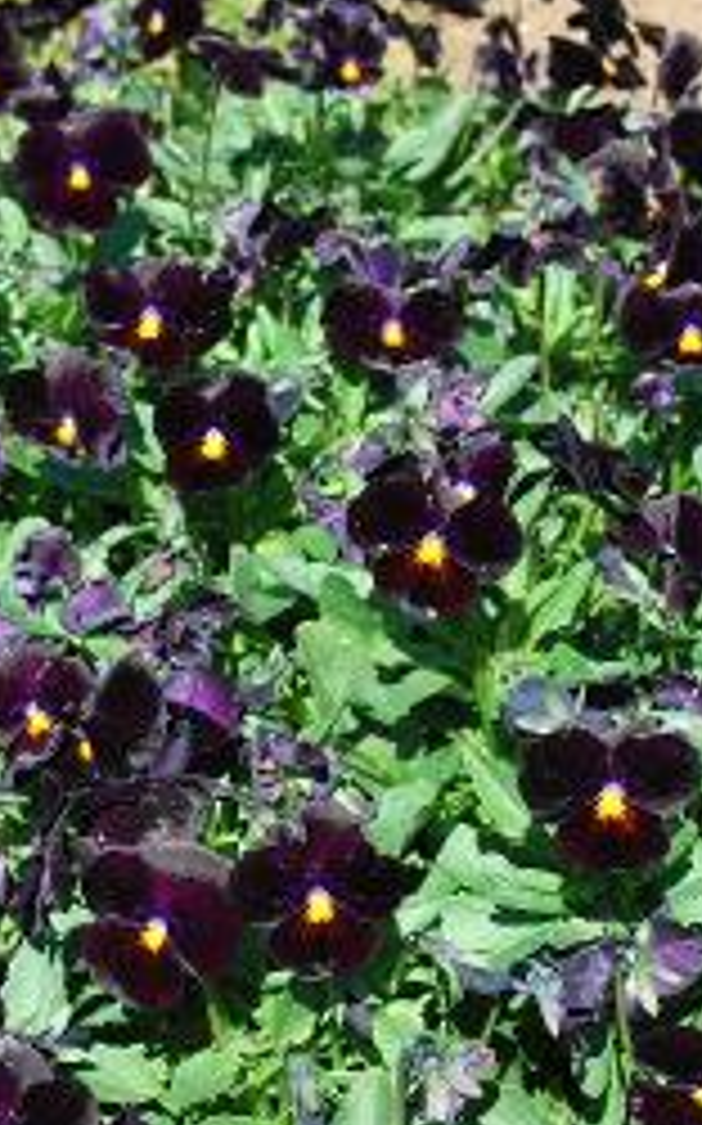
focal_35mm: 93
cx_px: 63
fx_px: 2850
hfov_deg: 13.9
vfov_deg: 22.3
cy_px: 590
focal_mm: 38
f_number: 8
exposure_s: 1/80
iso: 100
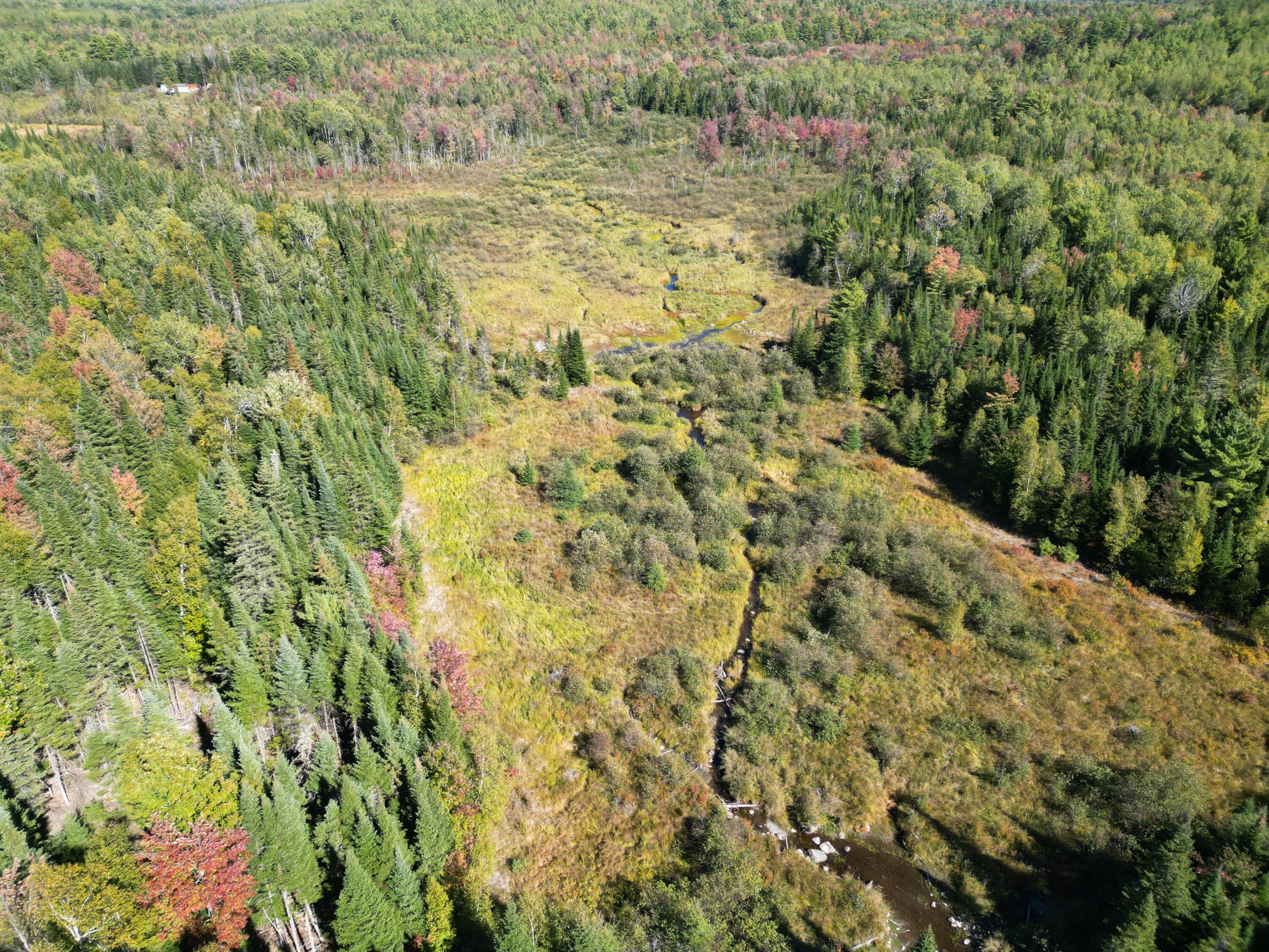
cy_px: 476
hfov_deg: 71.6
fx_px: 880
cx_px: 634
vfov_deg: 56.8
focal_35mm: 24
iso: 100
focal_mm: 6.72
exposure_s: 1/1250
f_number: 1.7
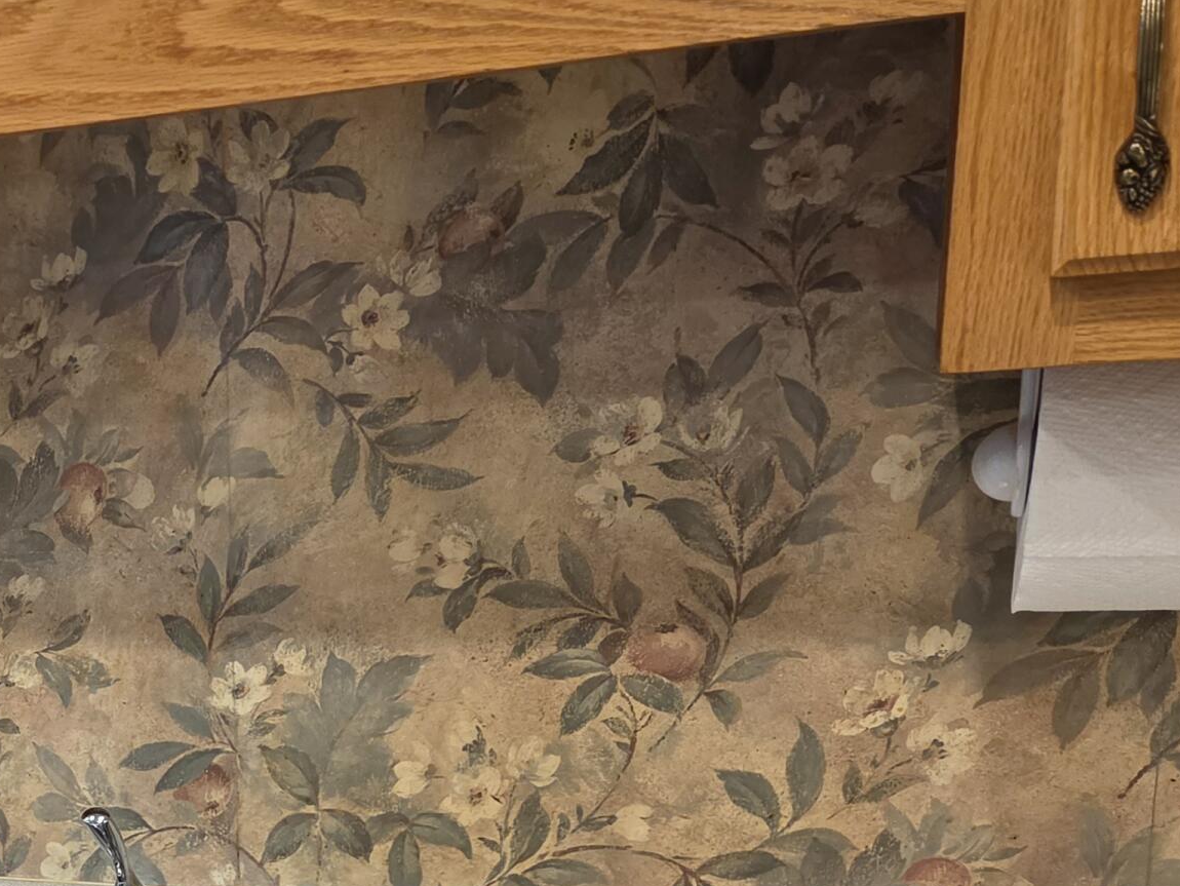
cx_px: -181
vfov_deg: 23.1
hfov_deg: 28.6
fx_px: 2046
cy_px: 955
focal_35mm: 60
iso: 400
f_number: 1.8
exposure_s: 1/120
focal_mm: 5.4
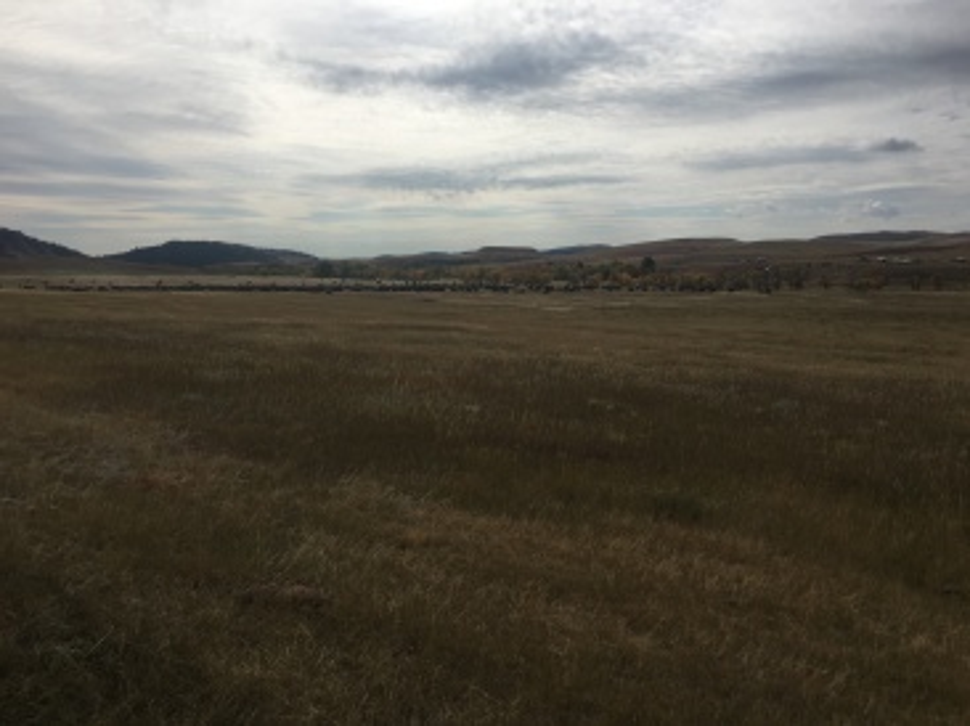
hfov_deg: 61.7
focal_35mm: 29
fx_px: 812
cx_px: 485
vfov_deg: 48.2
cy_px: 363
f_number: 2.2
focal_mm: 4.15
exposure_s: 1/3497
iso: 25
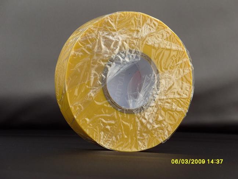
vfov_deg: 14.1
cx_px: 119
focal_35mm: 105
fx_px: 722
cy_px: 90
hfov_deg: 18.7
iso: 80
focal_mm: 23.3
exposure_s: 1/350
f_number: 5.6
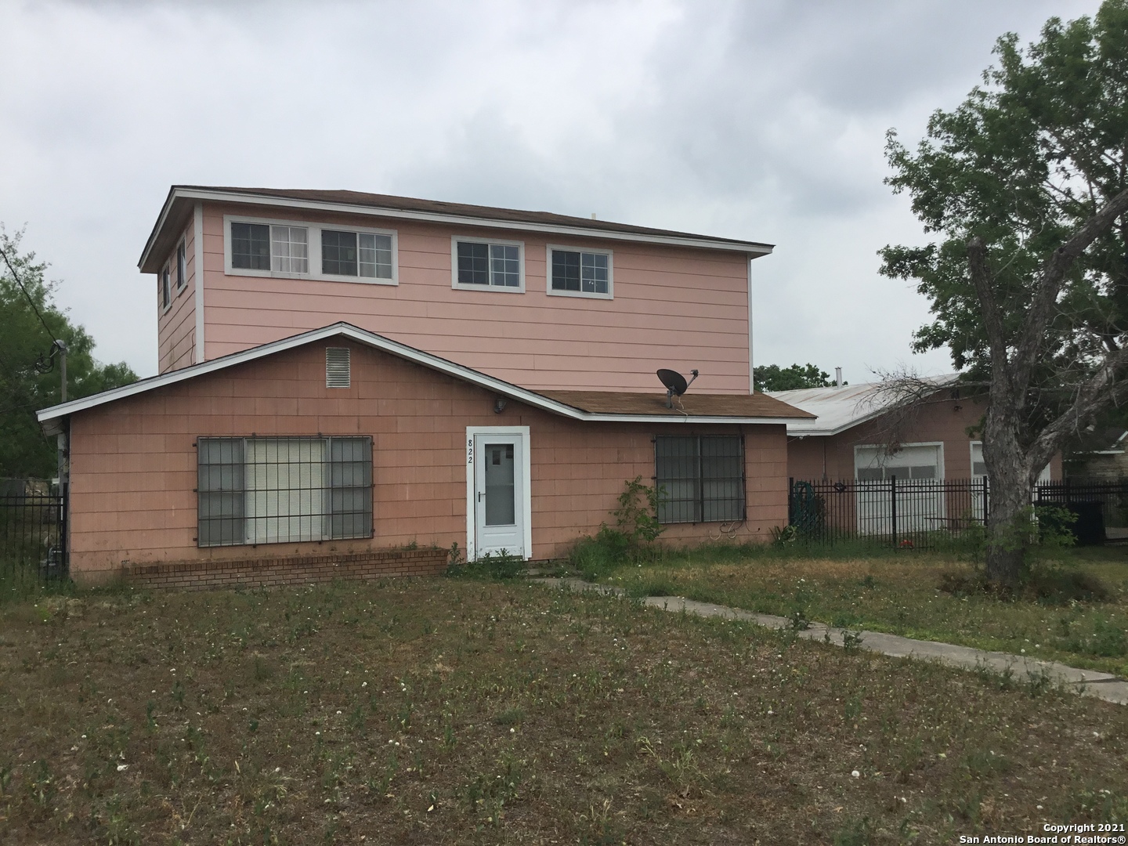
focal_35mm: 31
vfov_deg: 45.4
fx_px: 1010
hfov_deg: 58.4
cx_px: 564
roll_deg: +1.3
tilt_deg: +2.5
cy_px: 423
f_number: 2.4
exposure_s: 1/2146
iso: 25
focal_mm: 3.3
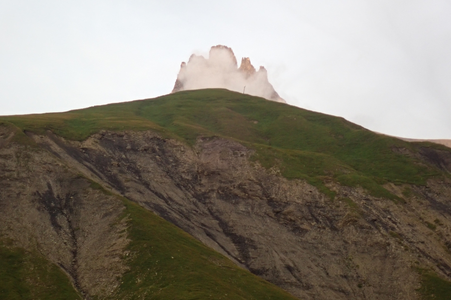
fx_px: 1315
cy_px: 135
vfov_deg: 13.0
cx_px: 225
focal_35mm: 105
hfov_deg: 19.5
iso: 250
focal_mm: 18
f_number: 4.9
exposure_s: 1/100
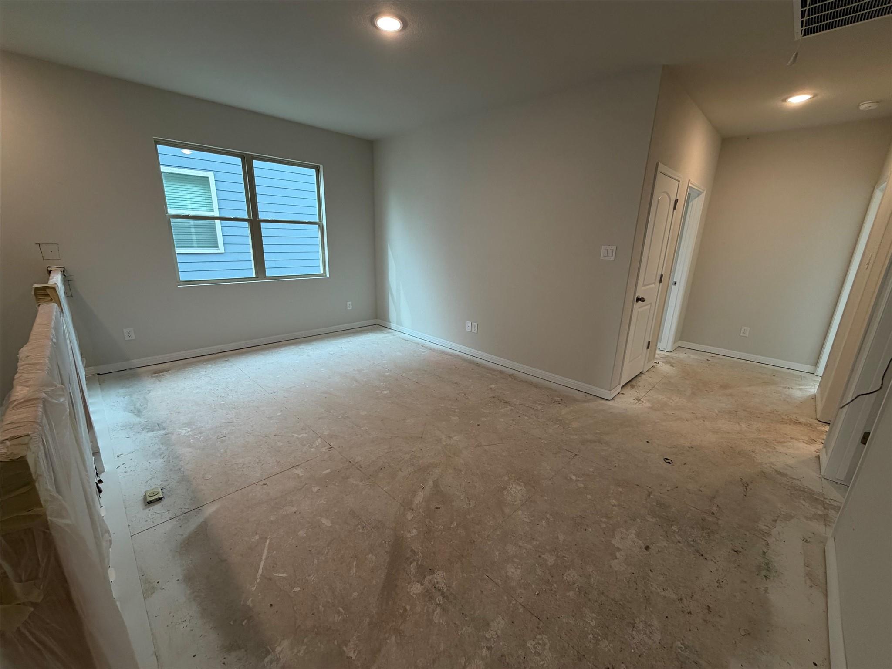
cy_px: 334
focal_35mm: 14
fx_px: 361
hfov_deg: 102.1
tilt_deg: -15.1
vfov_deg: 85.7
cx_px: 446
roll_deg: -1.8
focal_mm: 2.22
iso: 200
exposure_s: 1/120
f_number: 2.2
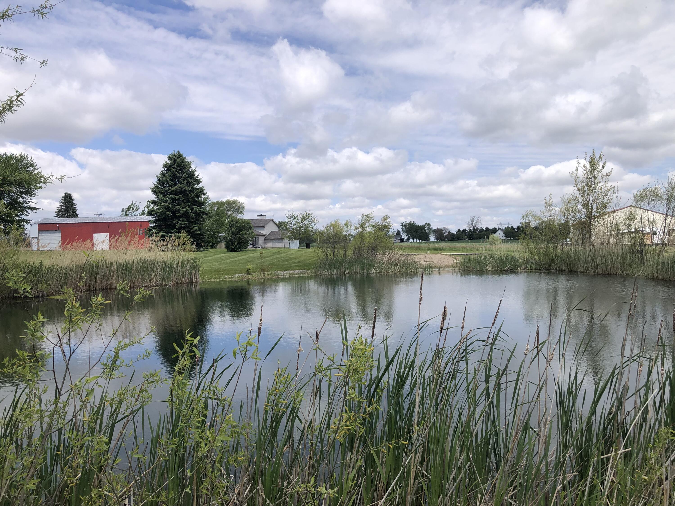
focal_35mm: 28
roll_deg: +1.5
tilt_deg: -0.8
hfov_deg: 63.4
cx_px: 338
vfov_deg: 49.7
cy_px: 253
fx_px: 546
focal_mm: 4
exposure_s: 1/3205
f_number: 1.8
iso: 20
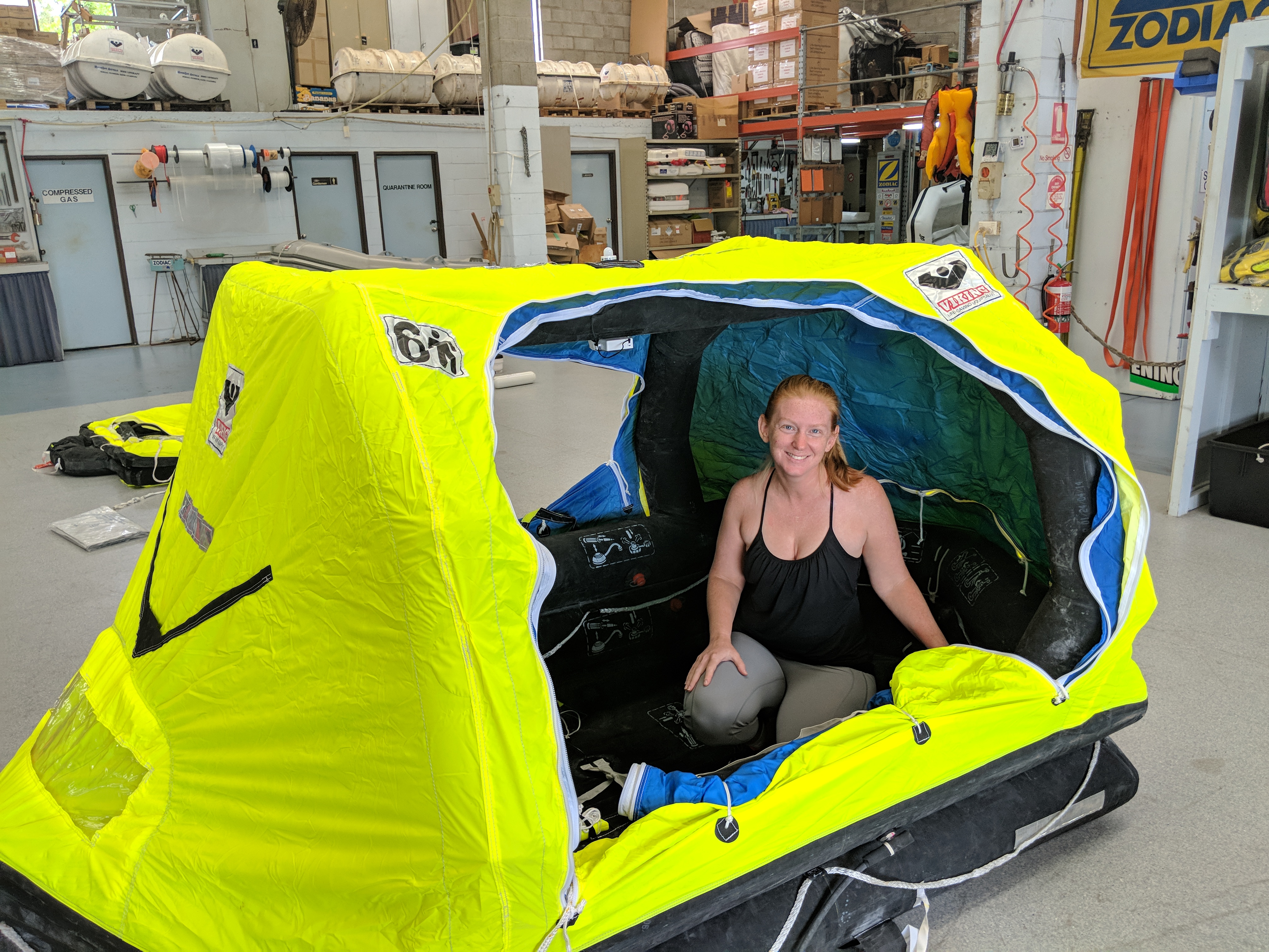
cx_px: 634
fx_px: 990
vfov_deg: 51.4
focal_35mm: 27
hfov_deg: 65.3
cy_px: 476
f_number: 1.8
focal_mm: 4.44
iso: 89
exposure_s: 1/120
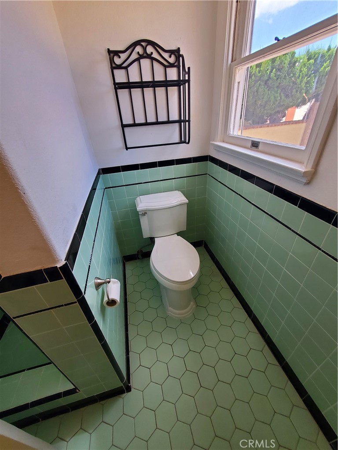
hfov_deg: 89.9
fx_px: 169
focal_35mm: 13
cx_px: 169
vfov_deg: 106.2
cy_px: 225
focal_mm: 1.8
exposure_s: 1/60
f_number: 2.2
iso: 80
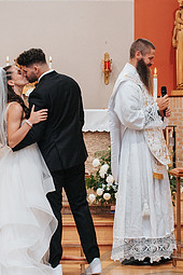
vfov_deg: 12.7
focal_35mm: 162
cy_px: 178
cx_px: 36
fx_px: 1235
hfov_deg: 8.5
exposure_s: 1/125
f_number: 2.8
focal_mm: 35
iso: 560
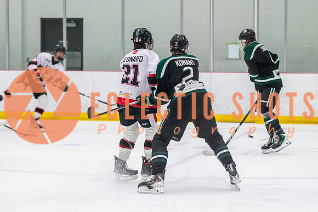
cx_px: 171
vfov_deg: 9.1
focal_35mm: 151
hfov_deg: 13.6
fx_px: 1331
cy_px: 109
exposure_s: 1/640
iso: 3200
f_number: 3.2
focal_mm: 95
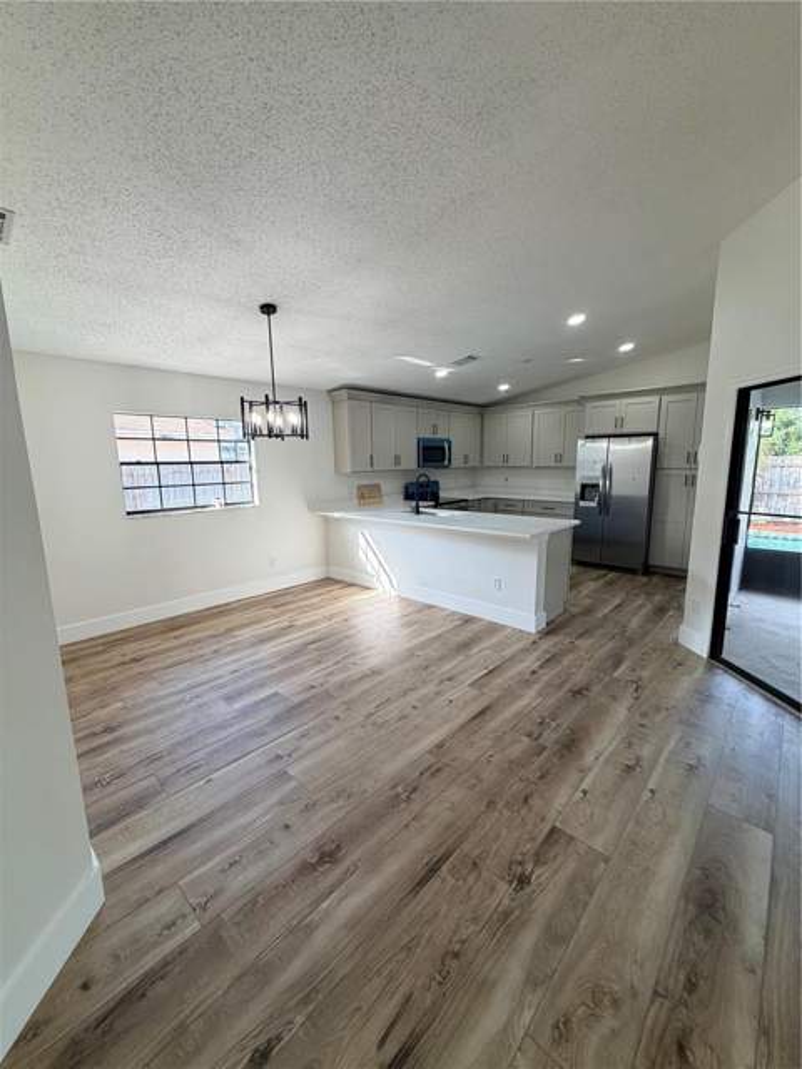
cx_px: 401
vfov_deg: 102.1
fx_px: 432
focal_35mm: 14
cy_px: 534
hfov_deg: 85.7
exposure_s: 1/120
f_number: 2.2
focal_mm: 2.22
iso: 100
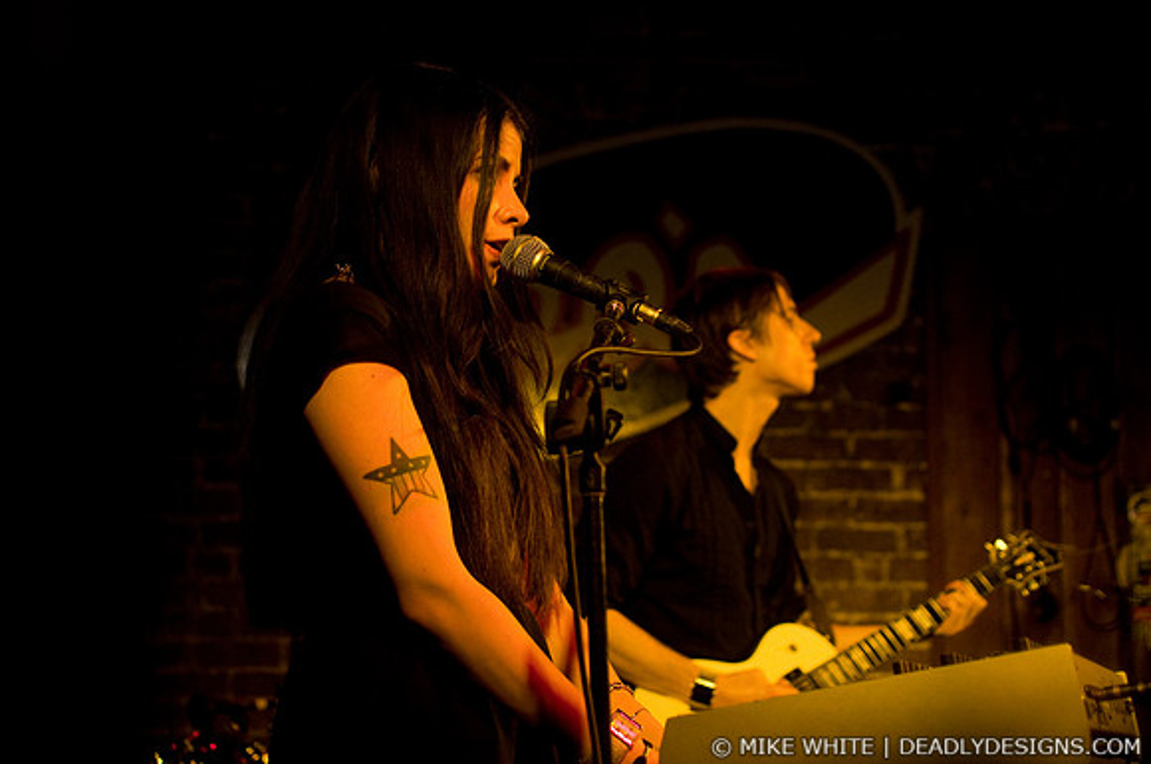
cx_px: 576
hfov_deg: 30.6
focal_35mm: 66
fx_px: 2107
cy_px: 382
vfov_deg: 20.6
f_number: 2.8
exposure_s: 1/60
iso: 1000
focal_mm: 44
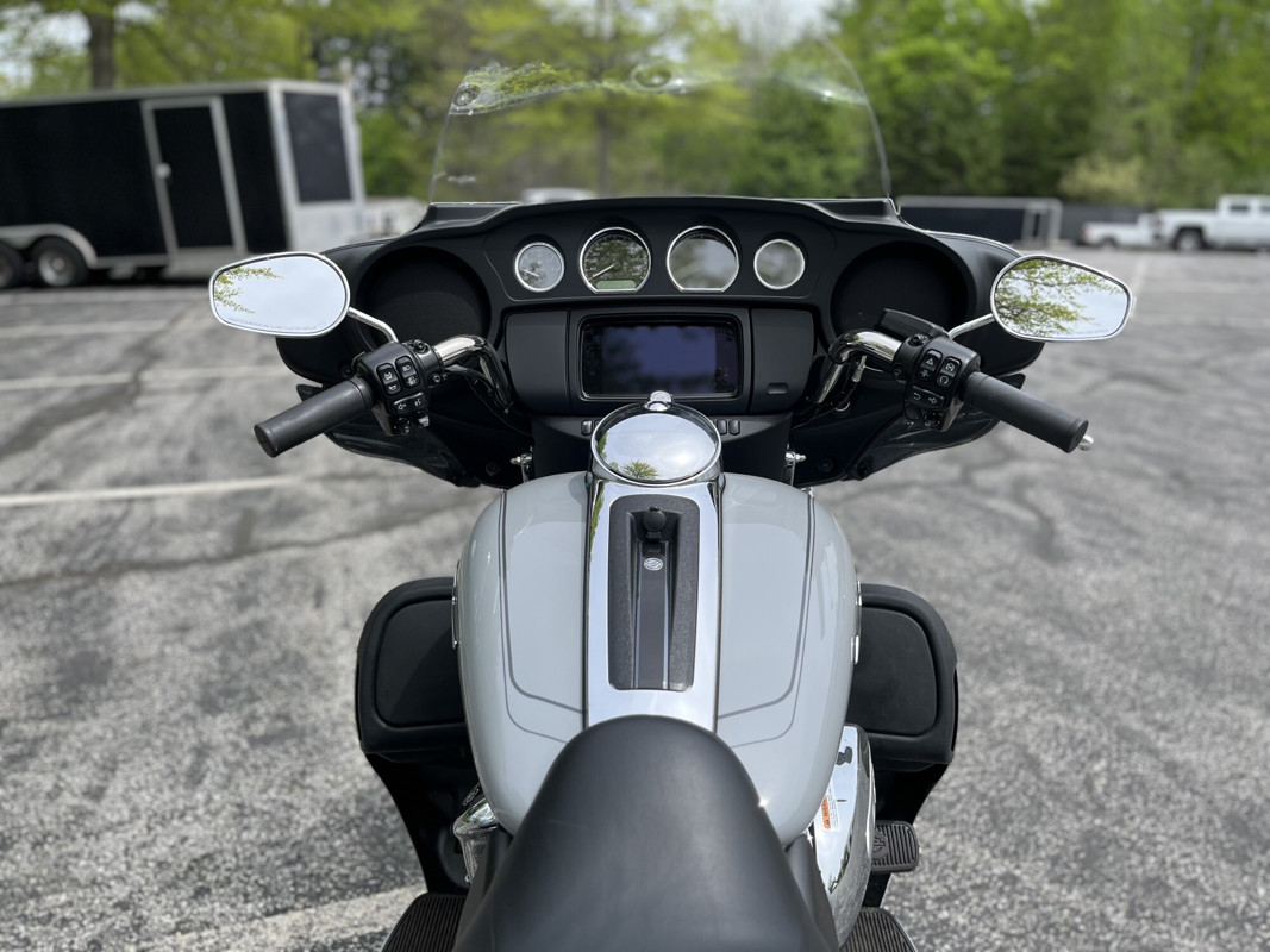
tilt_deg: -15.4
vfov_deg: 53.1
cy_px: 476
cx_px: 635
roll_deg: -2.1
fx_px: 954
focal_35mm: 26
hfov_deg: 67.3
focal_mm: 5.1
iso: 50
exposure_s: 1/2101
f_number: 1.6
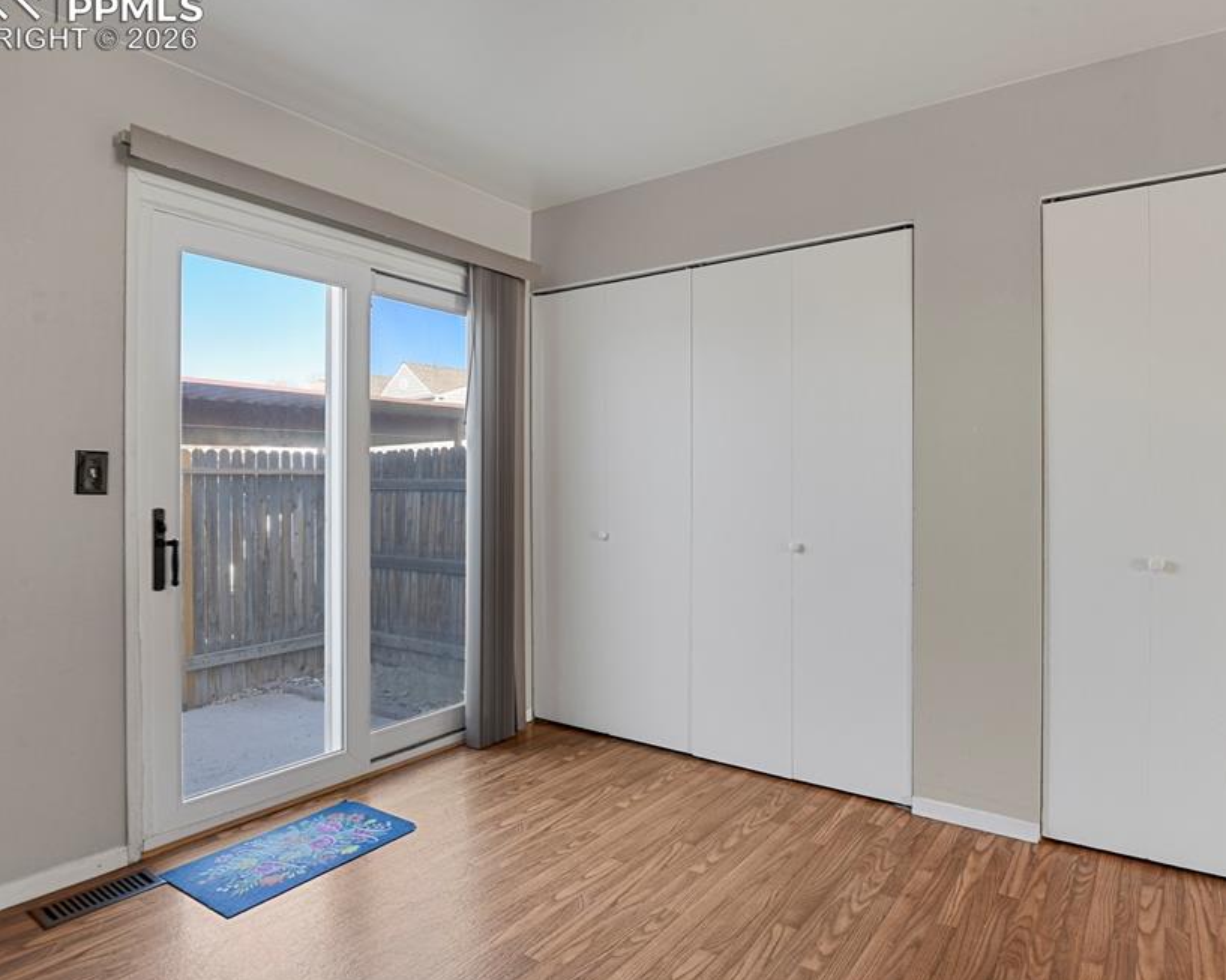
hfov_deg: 80.2
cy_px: 479
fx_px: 725
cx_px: 671
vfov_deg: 68.1
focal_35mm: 20
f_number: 8
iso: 250
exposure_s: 2
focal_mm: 17
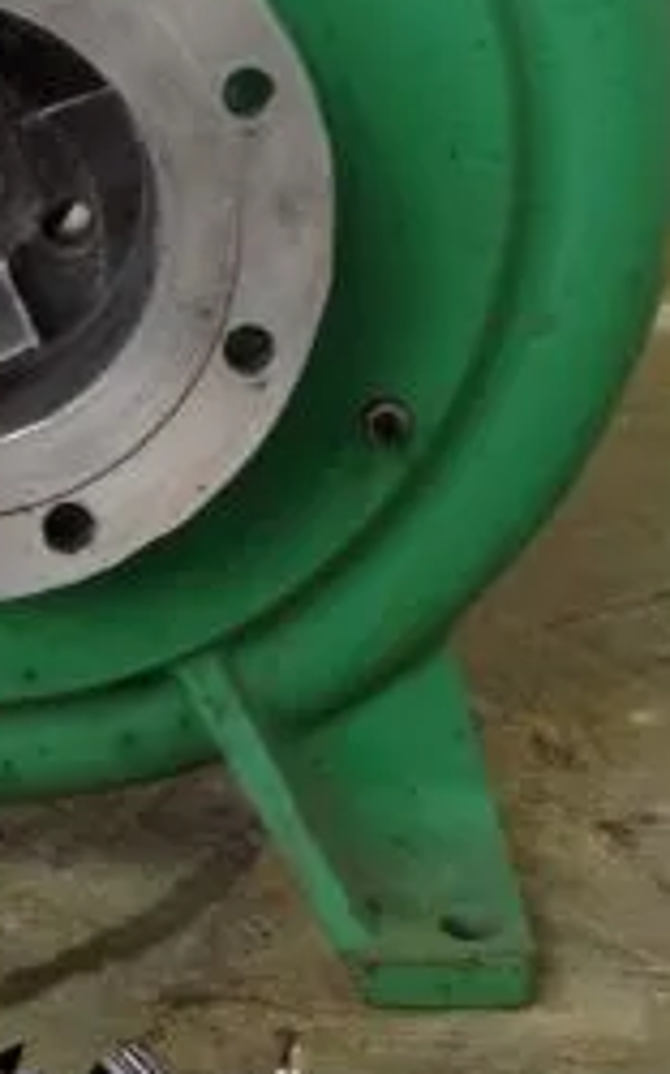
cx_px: -64
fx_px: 2779
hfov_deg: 13.5
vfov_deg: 21.7
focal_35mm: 95
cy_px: 279
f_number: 2.4
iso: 125
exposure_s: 1/20
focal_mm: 4.28
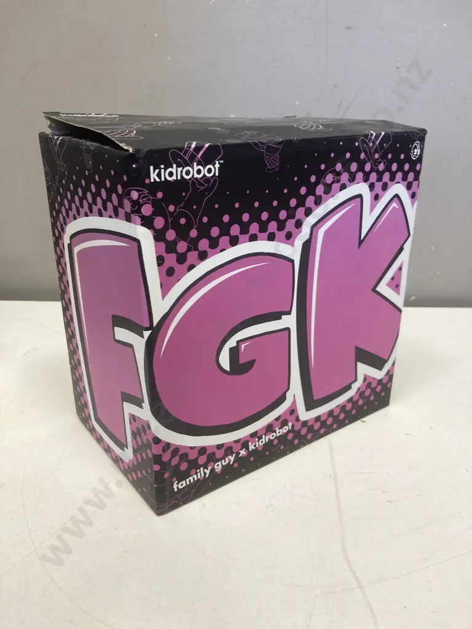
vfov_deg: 63.4
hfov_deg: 49.7
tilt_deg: -19.6
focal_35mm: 28
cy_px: 314
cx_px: 236
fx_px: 509
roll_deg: -1.3
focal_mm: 3.99
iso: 64
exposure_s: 1/50
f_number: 1.8
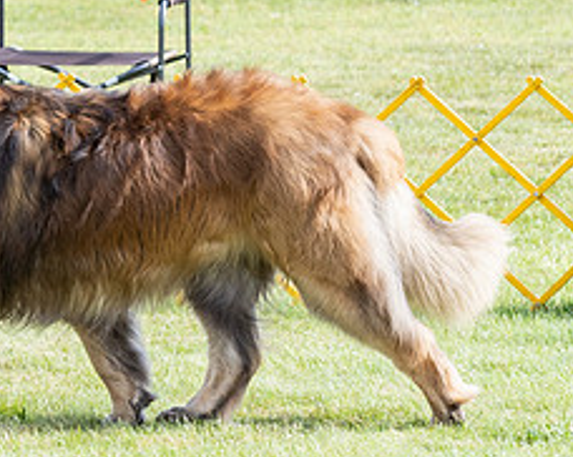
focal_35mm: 392
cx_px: -156
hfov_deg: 4.9
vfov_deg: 3.9
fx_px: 6642
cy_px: -40
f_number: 5.6
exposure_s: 1/1250
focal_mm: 125
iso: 640
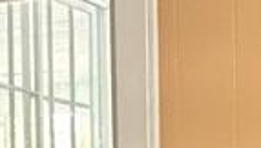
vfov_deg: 10.7
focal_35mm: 109
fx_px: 756
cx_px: 230
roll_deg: +2.0
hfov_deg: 19.3
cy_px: 234
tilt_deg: -3.8
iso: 800
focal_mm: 2.22
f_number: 2.2
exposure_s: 1/60
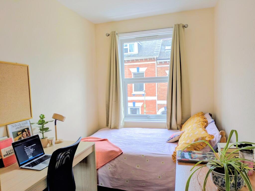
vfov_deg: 54.9
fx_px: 184
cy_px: 96
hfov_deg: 69.4
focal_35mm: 25
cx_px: 128
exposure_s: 1/299
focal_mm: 5.43
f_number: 1.89
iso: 42
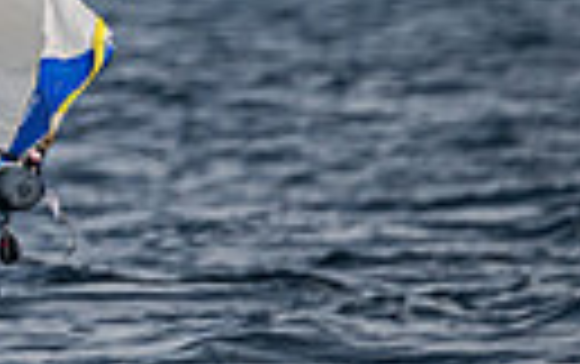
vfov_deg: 0.7
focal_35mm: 1901
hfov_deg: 1.1
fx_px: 30088
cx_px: -744
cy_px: -320
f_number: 6.3
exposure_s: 1/3200
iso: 320
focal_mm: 310
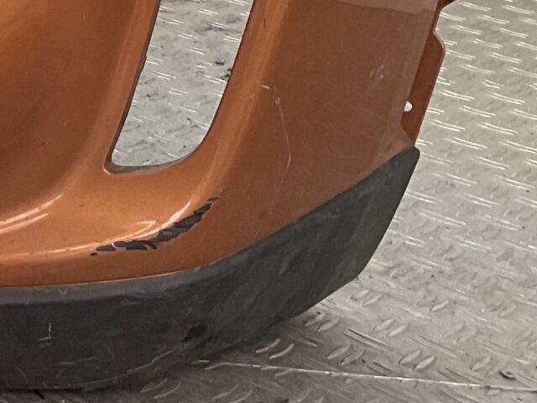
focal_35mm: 116
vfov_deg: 11.8
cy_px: -327
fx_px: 1800
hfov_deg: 14.3
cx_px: -517
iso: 16
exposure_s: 1/102
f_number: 1.8
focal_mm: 3
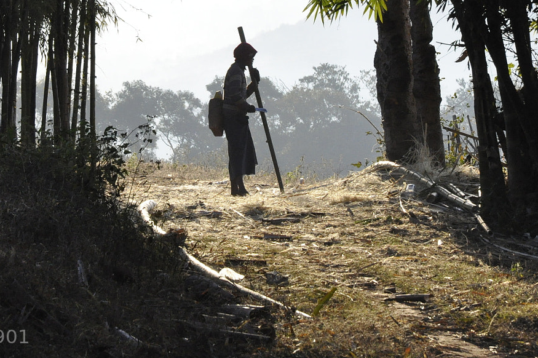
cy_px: 58
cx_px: 199
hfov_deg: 7.2
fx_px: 4299
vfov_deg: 4.8
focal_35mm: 288
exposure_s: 1/640
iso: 1600
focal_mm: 105
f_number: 13
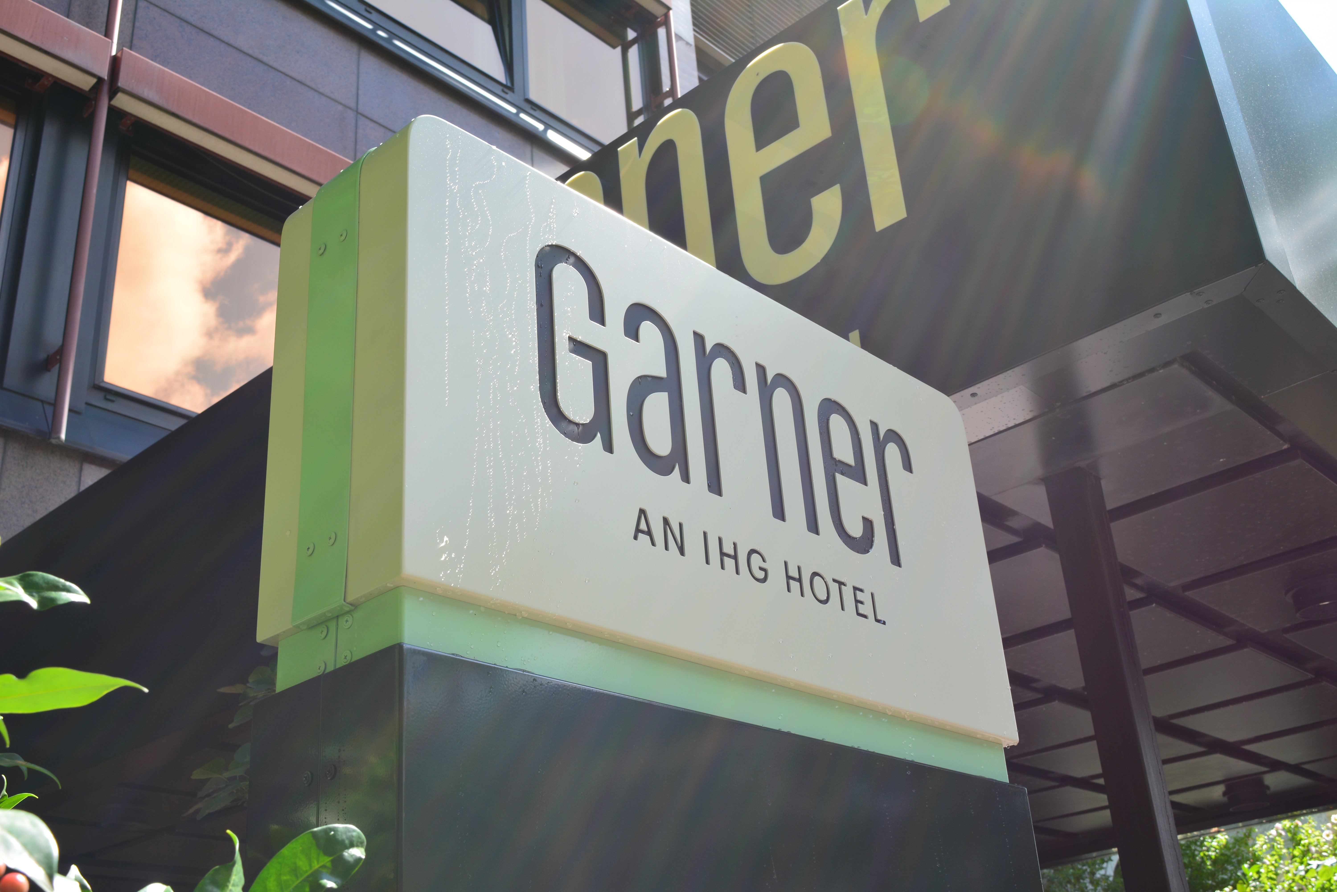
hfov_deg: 47.9
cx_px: 668
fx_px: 1504
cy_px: 446
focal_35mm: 40
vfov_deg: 33.0
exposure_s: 1/90
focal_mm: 27
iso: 200
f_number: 11
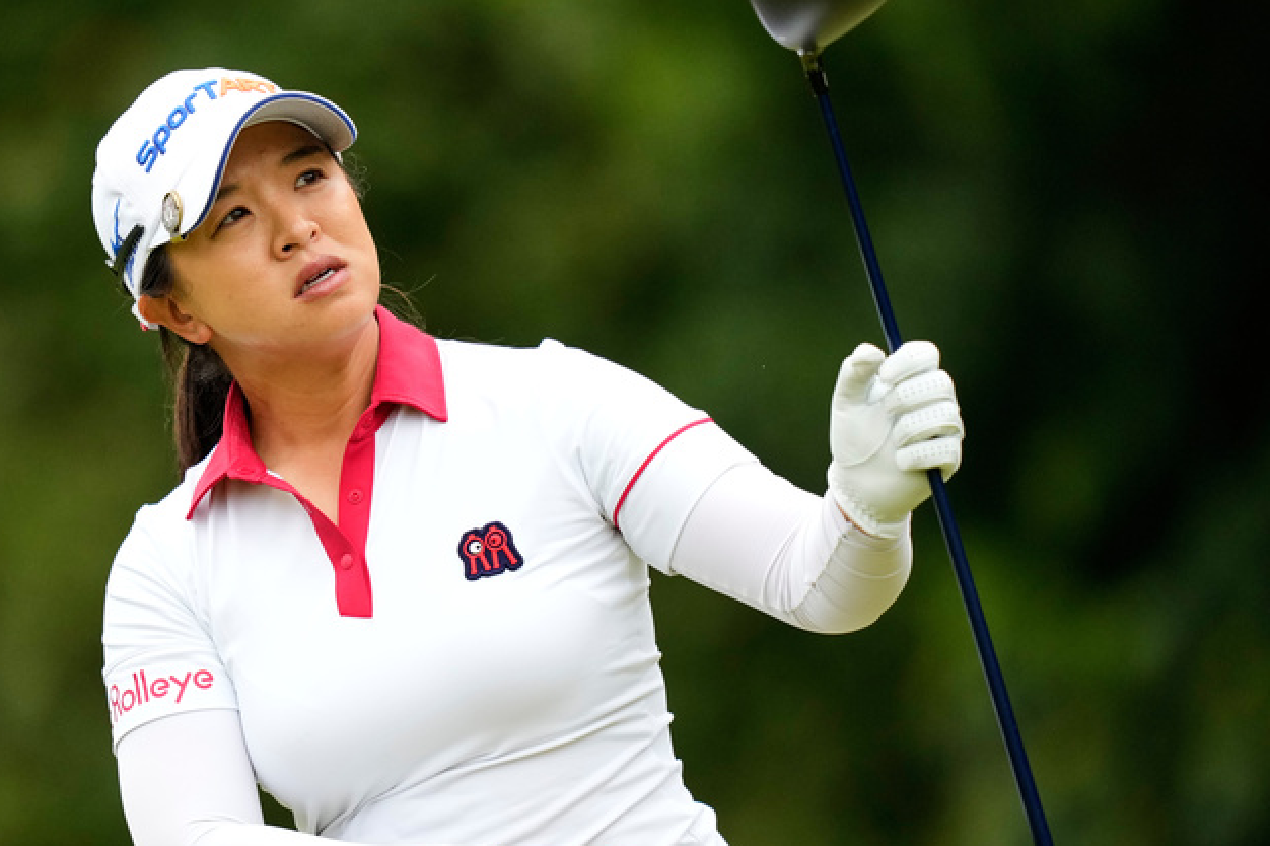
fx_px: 23064
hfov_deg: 3.2
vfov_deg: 2.1
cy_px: 560
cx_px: 442
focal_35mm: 654
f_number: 2.8
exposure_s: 1/4000
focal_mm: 400
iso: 1250
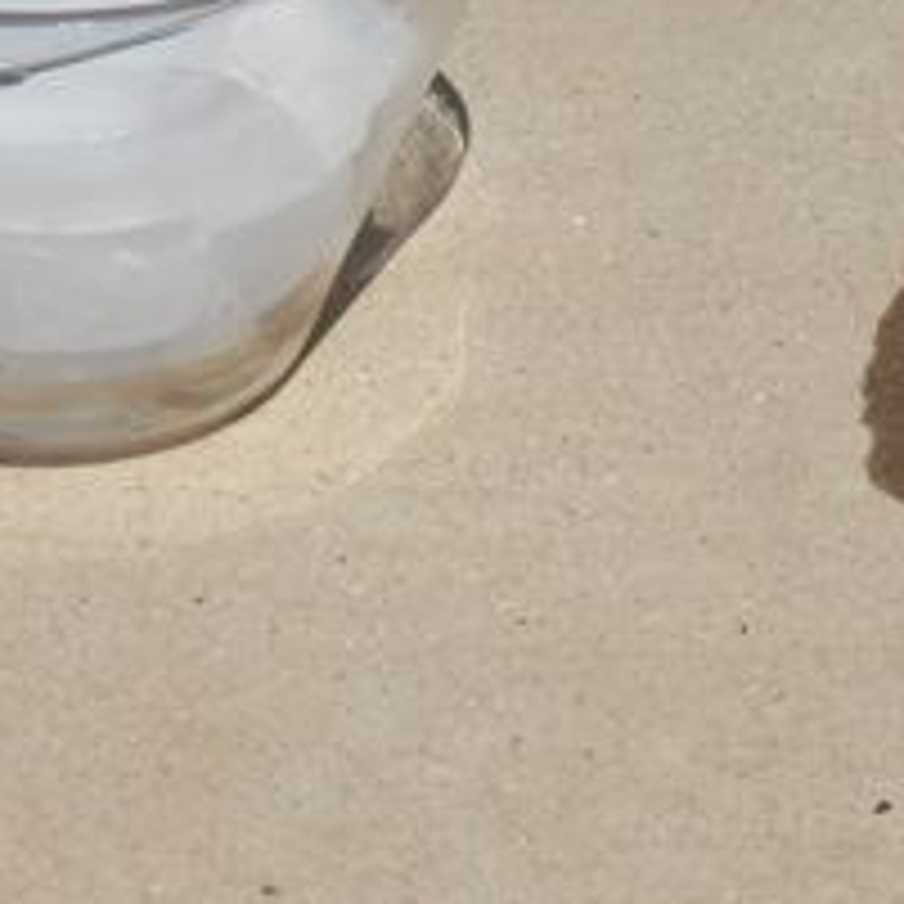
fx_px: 6146
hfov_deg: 8.4
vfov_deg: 8.4
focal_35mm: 208
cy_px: 166
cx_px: 490
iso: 125
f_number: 6.3
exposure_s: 1/1250
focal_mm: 13.2
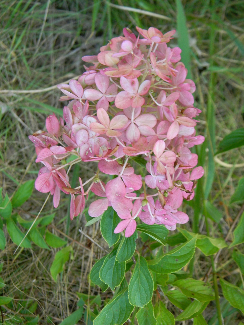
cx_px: 122
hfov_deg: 30.9
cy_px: 162
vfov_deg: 40.4
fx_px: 442
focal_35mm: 47
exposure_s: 1/30
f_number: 3.9
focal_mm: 8.6
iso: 290
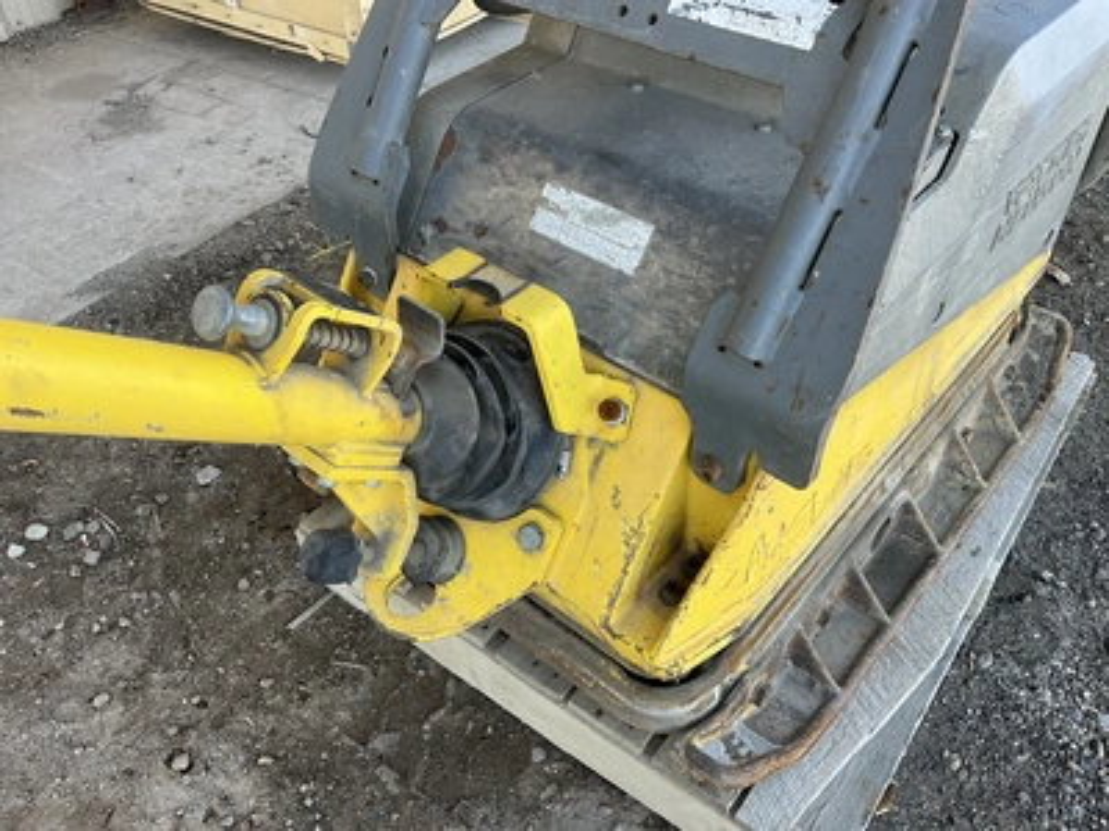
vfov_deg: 48.2
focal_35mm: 29
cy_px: 416
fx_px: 929
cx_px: 554
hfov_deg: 61.7
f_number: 1.8
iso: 25
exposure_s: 1/122
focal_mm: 3
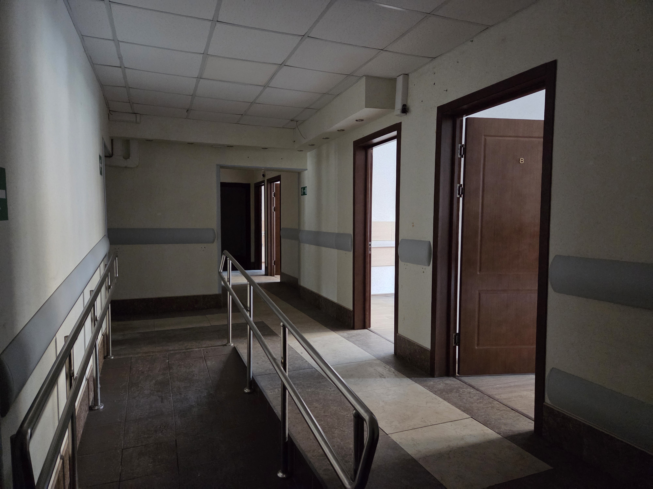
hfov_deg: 73.9
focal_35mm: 23
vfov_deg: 58.9
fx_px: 434
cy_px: 244
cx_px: 326
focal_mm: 5.4
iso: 2000
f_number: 1.8
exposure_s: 1/100
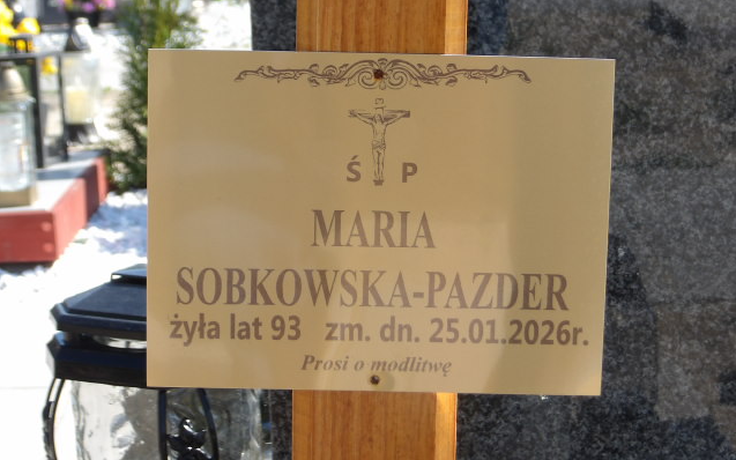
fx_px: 2307
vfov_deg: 11.4
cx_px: 369
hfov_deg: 18.1
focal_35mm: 115
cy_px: 220
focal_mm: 19.6
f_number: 6.6
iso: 100
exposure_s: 1/135
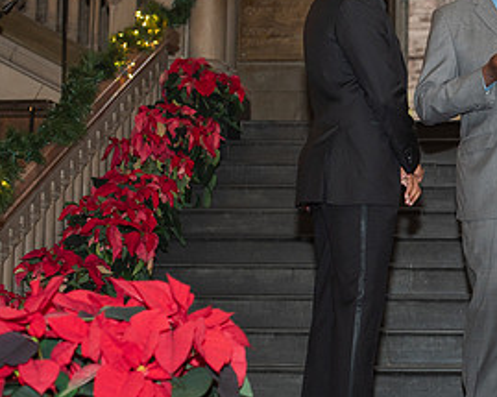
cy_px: 170
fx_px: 1559
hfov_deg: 17.5
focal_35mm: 106
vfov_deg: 14.5
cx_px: 544
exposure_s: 1/200
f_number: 3.5
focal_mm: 50
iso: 800
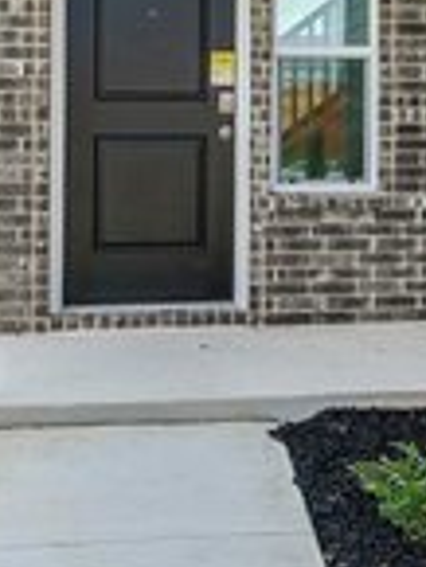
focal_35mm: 72
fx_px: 1180
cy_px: 88
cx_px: 418
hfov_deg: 19.9
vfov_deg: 26.4
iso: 500
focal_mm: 17
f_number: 8
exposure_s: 1/640
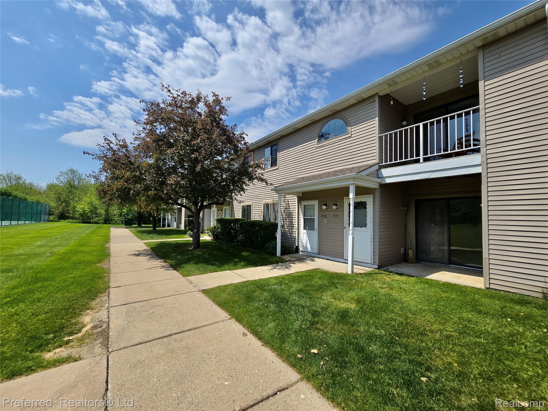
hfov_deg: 106.2
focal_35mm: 13
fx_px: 206
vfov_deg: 89.9
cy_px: 206
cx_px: 274
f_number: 2.2
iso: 50
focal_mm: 2.2
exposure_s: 1/3354
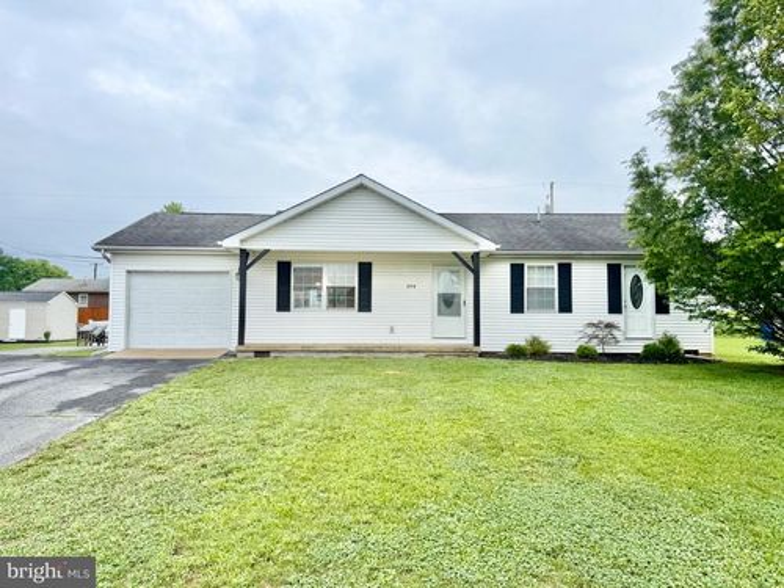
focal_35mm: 24
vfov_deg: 56.8
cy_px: 294
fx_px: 544
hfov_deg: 71.6
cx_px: 392
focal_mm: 6.76
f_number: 1.78
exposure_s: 1/2299
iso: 80
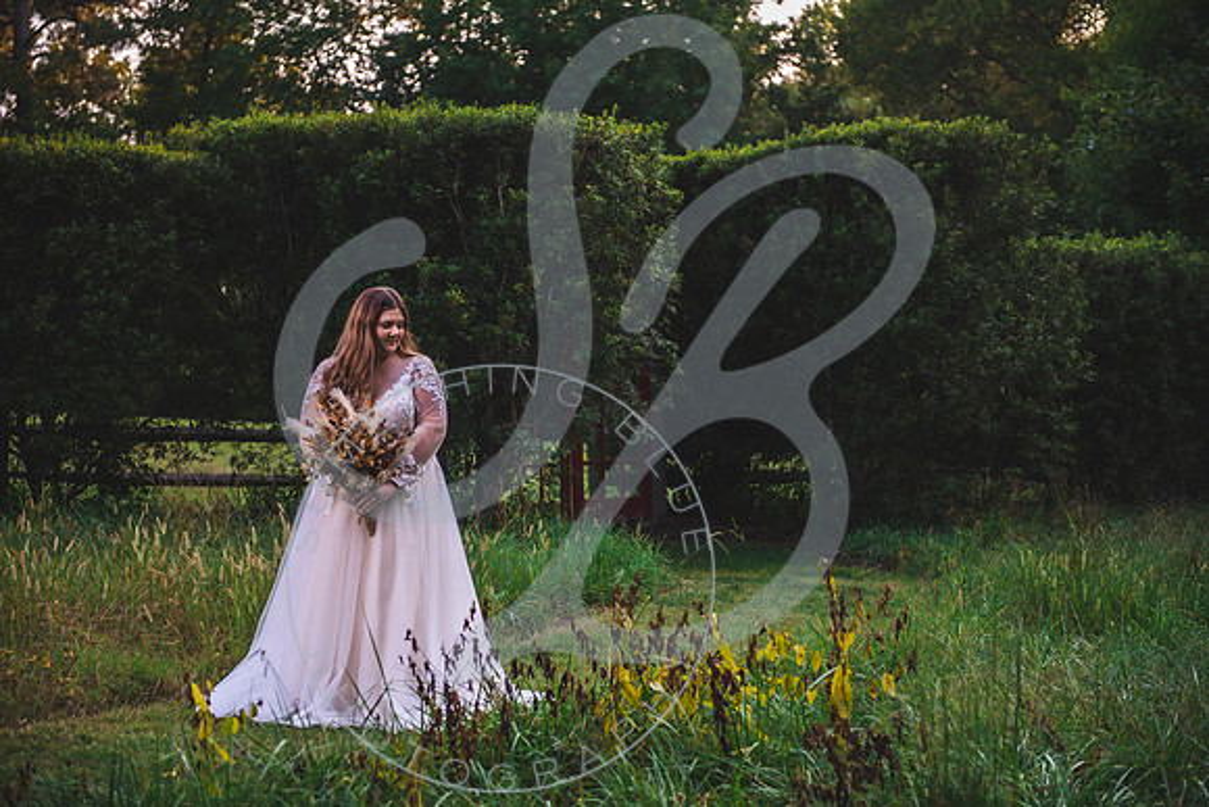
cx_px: 604
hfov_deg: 28.8
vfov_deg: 19.5
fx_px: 2351
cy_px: 404
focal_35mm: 70
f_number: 2.8
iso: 100
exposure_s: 1/160
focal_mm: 70
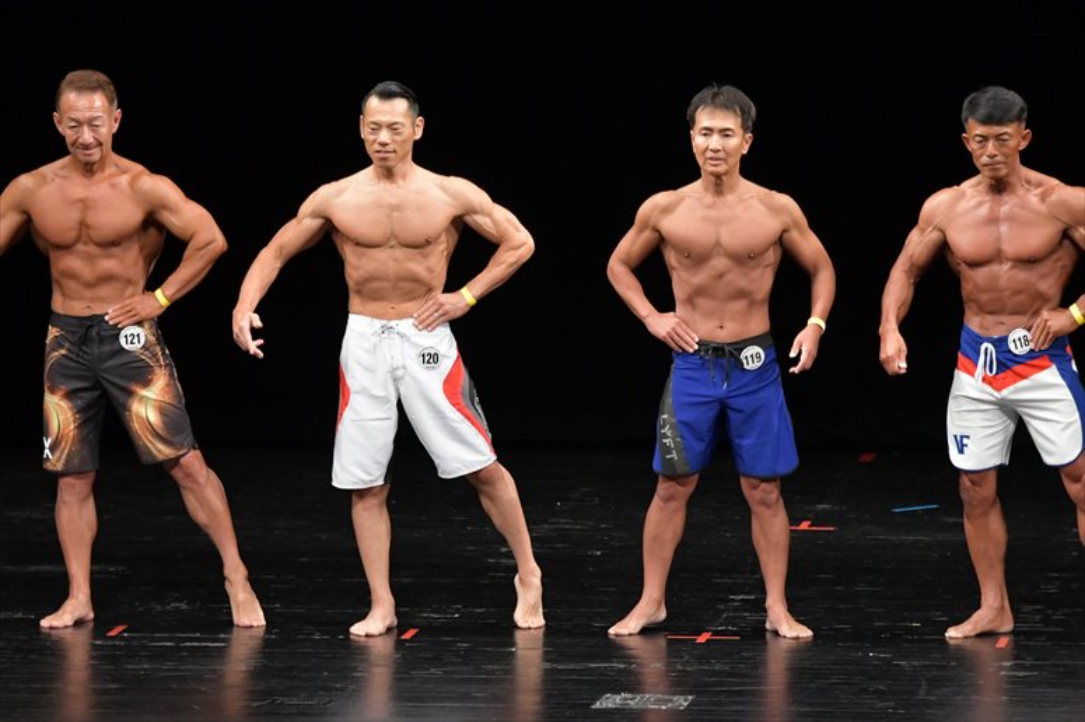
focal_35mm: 255
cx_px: 542
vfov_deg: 5.4
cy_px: 361
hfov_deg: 8.1
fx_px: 7682
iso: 3200
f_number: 5.6
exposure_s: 1/400
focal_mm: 170
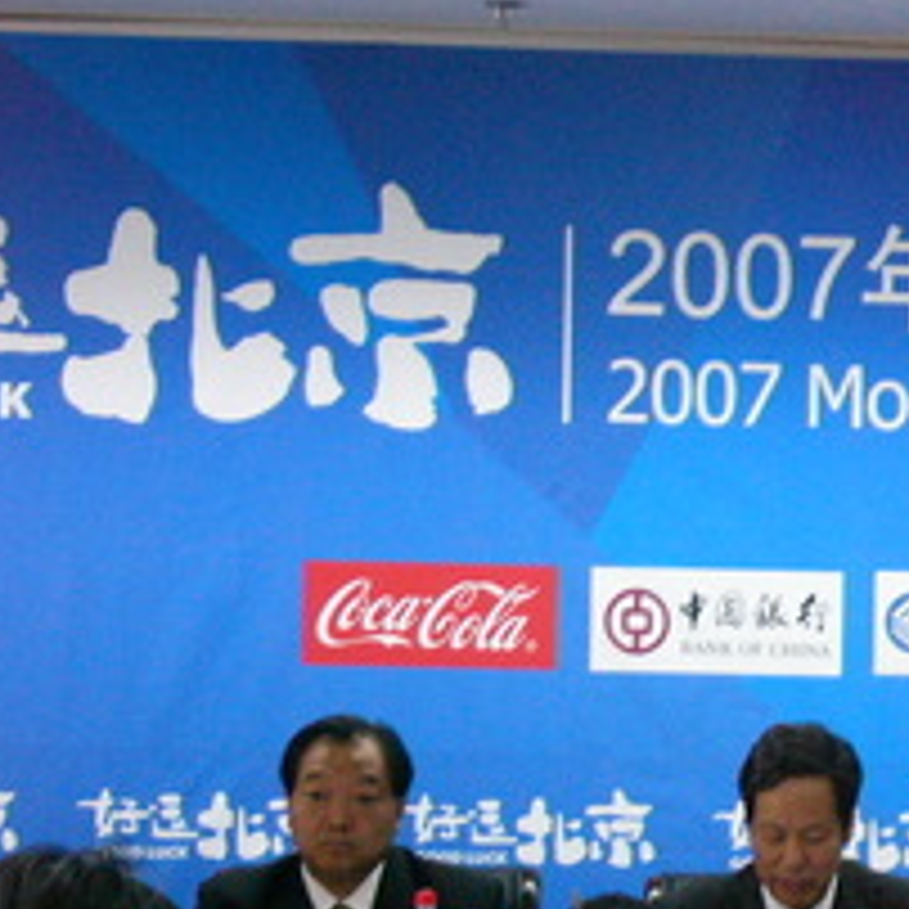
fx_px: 5734
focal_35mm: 193
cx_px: 914
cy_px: 655
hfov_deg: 9.0
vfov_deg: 9.1
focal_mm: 17.4
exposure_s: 1/25
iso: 400
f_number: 4.9
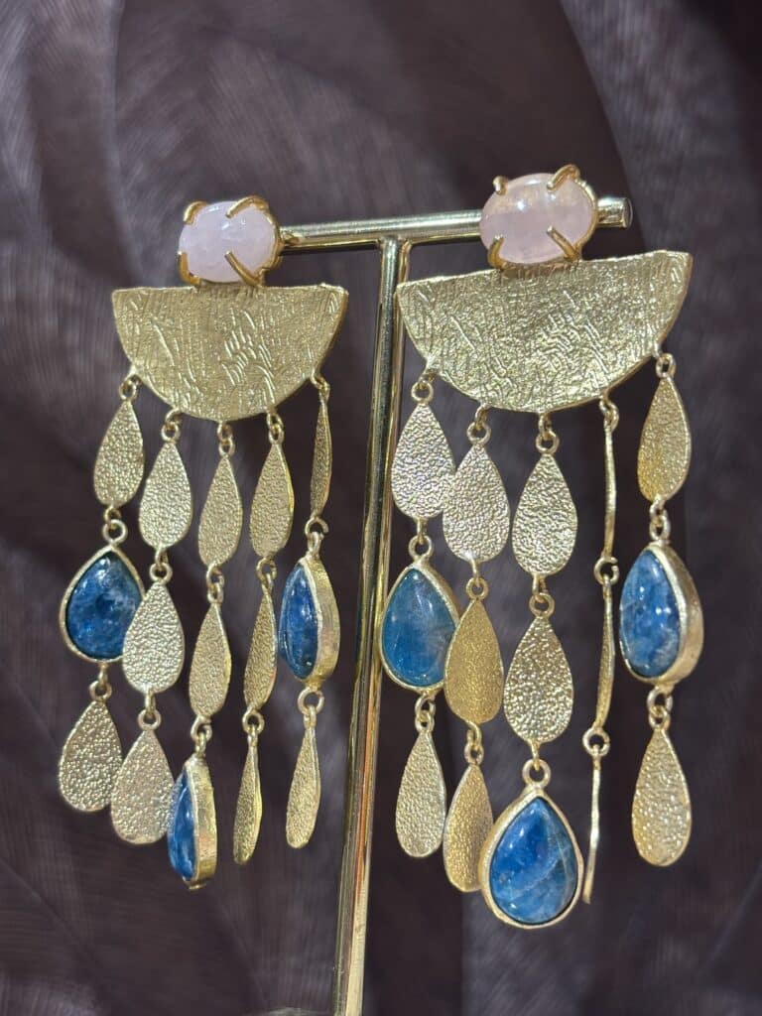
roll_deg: -3.7
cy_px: 508
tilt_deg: +6.2
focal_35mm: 52
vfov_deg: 36.8
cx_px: 381
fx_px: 1526
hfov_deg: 28.0
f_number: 1.6
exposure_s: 1/100
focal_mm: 5.96
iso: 50
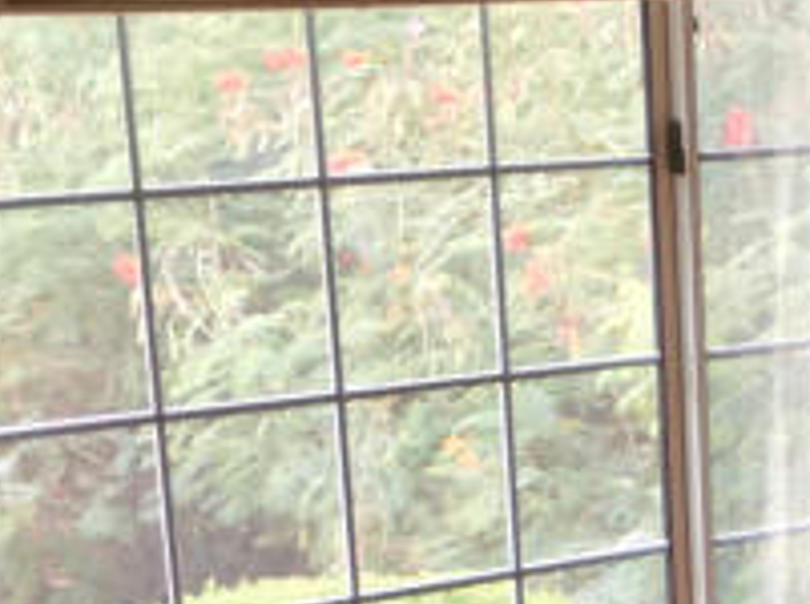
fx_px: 3457
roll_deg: -0.9
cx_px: 1032
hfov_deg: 12.9
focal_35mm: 148
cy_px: 1240
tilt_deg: -20.7
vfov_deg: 9.3
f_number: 2.2
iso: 25
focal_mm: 4.15
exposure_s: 1/40
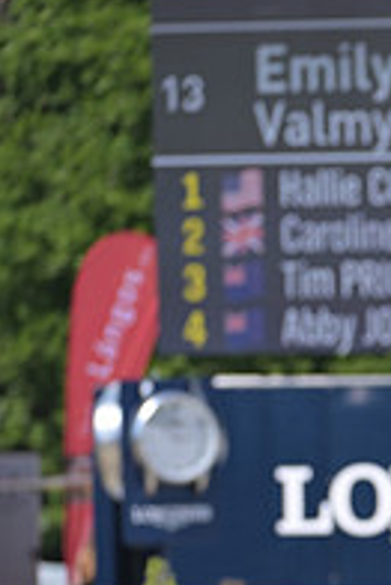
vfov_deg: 2.7
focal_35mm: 770
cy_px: 485
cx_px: 716
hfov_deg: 1.8
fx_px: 12522
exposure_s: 1/1250
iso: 250
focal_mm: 260
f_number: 5
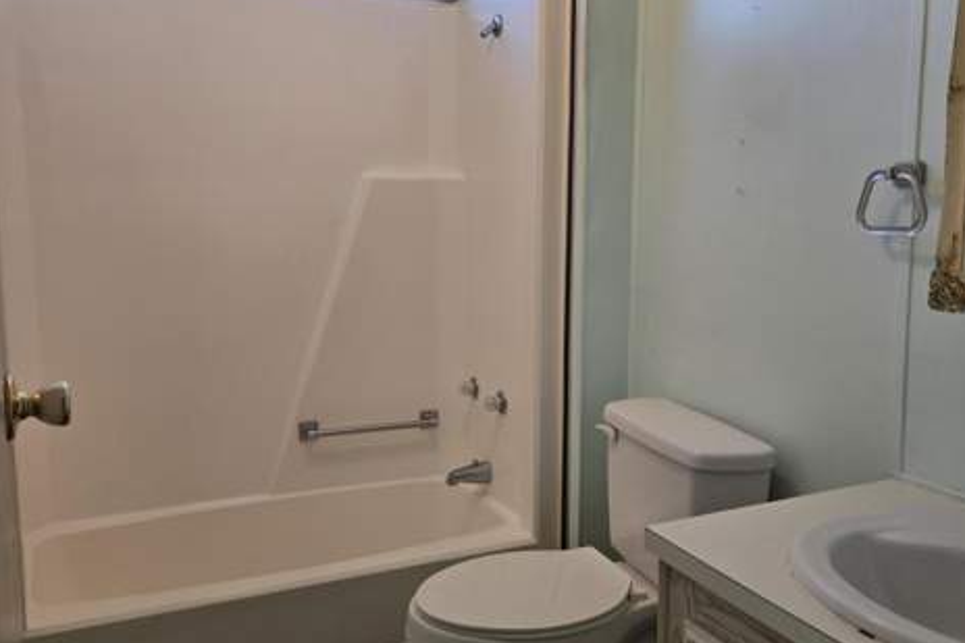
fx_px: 884
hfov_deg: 57.2
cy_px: 314
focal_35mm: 33
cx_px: 495
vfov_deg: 39.9
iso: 100
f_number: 1.8
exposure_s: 1/120
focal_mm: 5.4
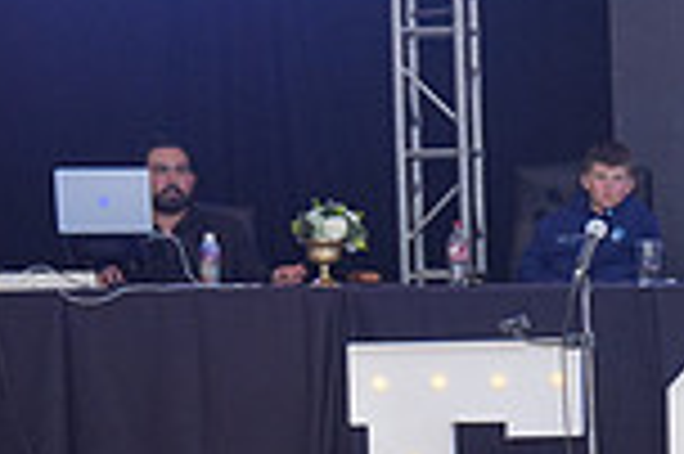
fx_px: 3113
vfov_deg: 8.3
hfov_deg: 11.6
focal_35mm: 164
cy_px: 299
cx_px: 1251
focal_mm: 43
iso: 1250
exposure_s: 1/200
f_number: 4
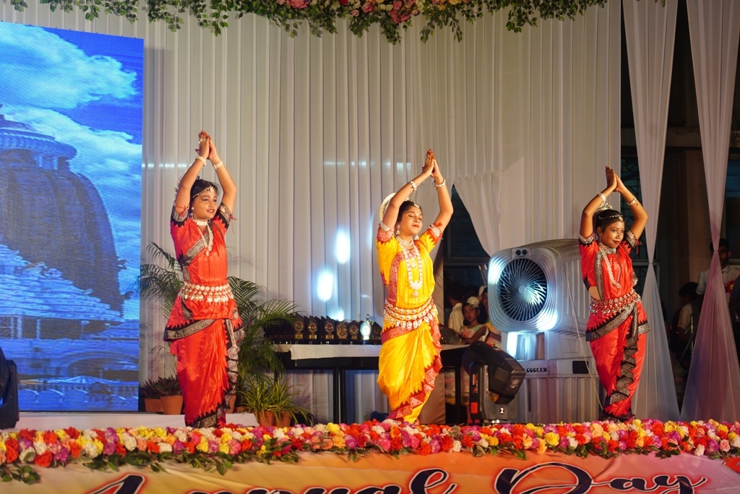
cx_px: 370
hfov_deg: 19.5
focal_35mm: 105
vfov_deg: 13.0
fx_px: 2158
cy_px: 247
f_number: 4
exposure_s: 1/125
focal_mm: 105
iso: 640
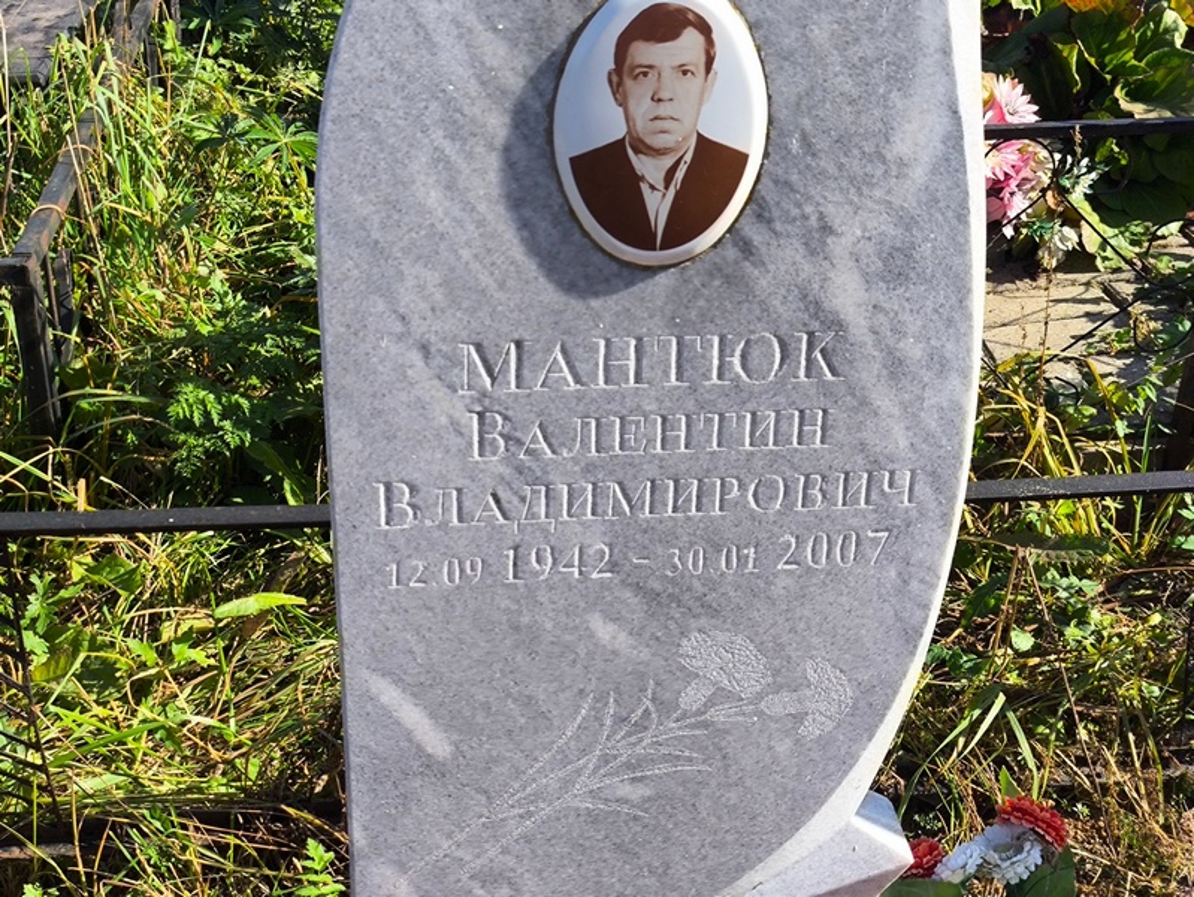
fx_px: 1725
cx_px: 597
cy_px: 448
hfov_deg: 38.2
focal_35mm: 50
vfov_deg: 29.1
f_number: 1.7
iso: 50
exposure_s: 1/676
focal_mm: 4.71
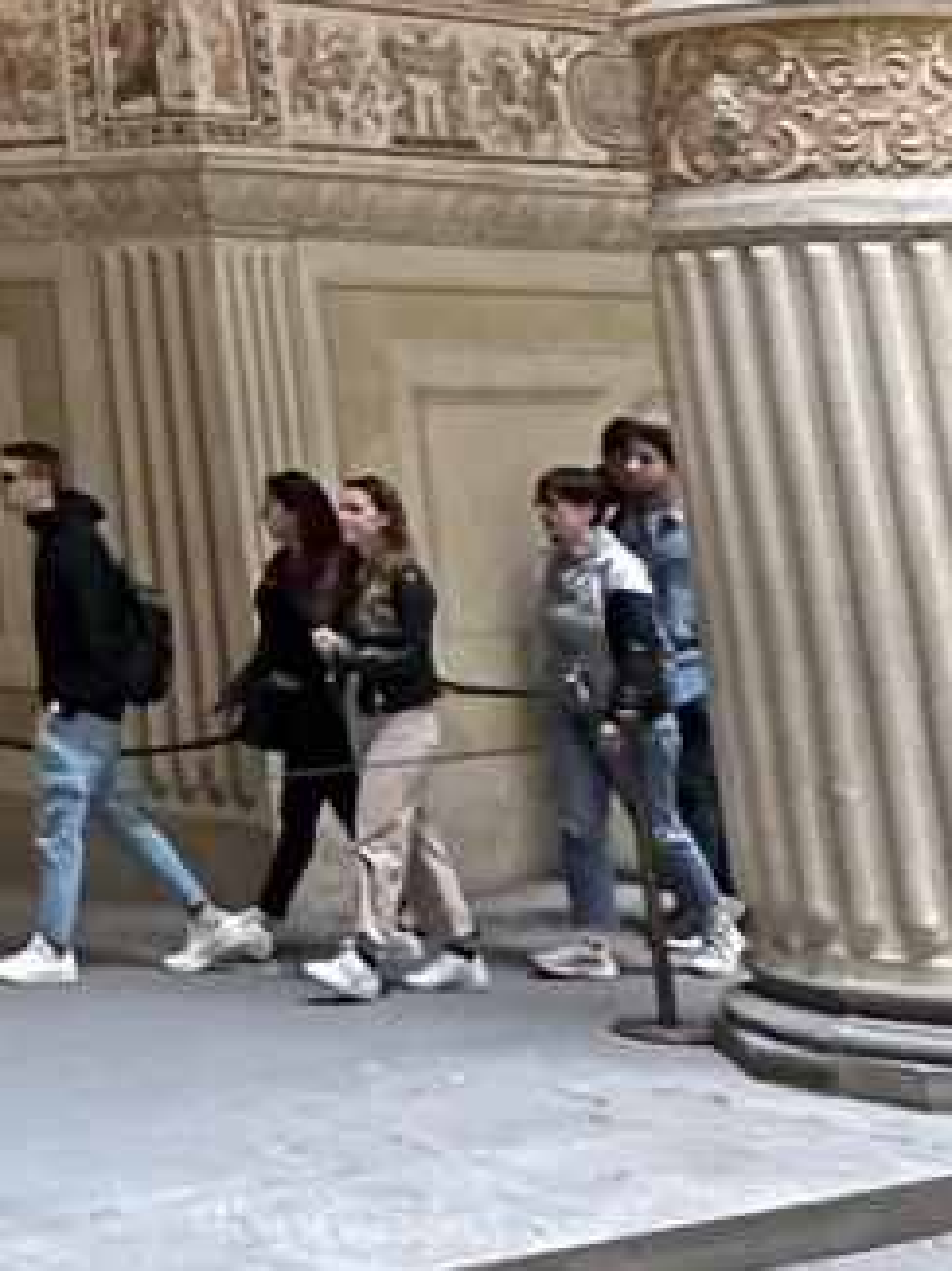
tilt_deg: +14.3
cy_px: -470
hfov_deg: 13.6
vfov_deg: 20.1
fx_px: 3231
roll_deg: +2.4
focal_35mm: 88
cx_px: -1096
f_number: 2.2
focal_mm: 2.22
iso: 320
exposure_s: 1/82
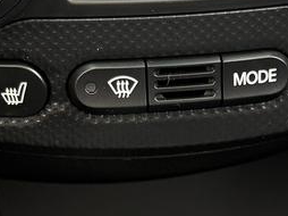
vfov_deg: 12.2
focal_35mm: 121
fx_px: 1006
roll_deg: -1.5
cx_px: 177
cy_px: 188
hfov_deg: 16.3
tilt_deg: -36.0
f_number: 1.78
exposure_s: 1/128
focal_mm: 6.76
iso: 200
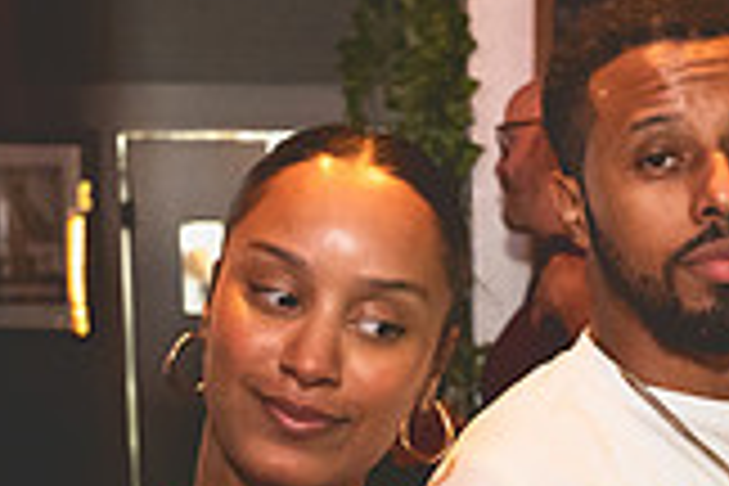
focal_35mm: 95
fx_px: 1924
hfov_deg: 21.1
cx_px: 630
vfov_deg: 14.1
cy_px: 524
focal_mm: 26
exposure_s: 1/100
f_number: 2.8
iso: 3200
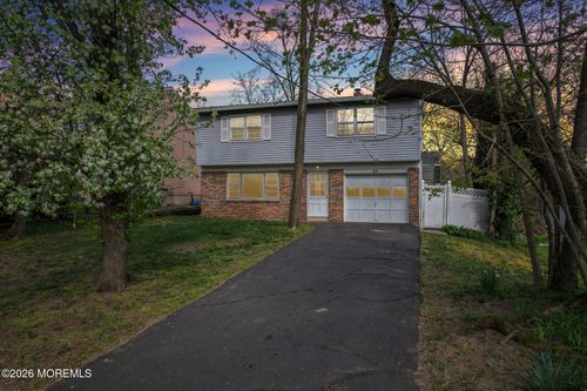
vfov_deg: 57.2
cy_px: 196
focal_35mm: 22
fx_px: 359
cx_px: 294
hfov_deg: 78.6
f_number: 2.8
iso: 100
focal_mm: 8.38
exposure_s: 1/640
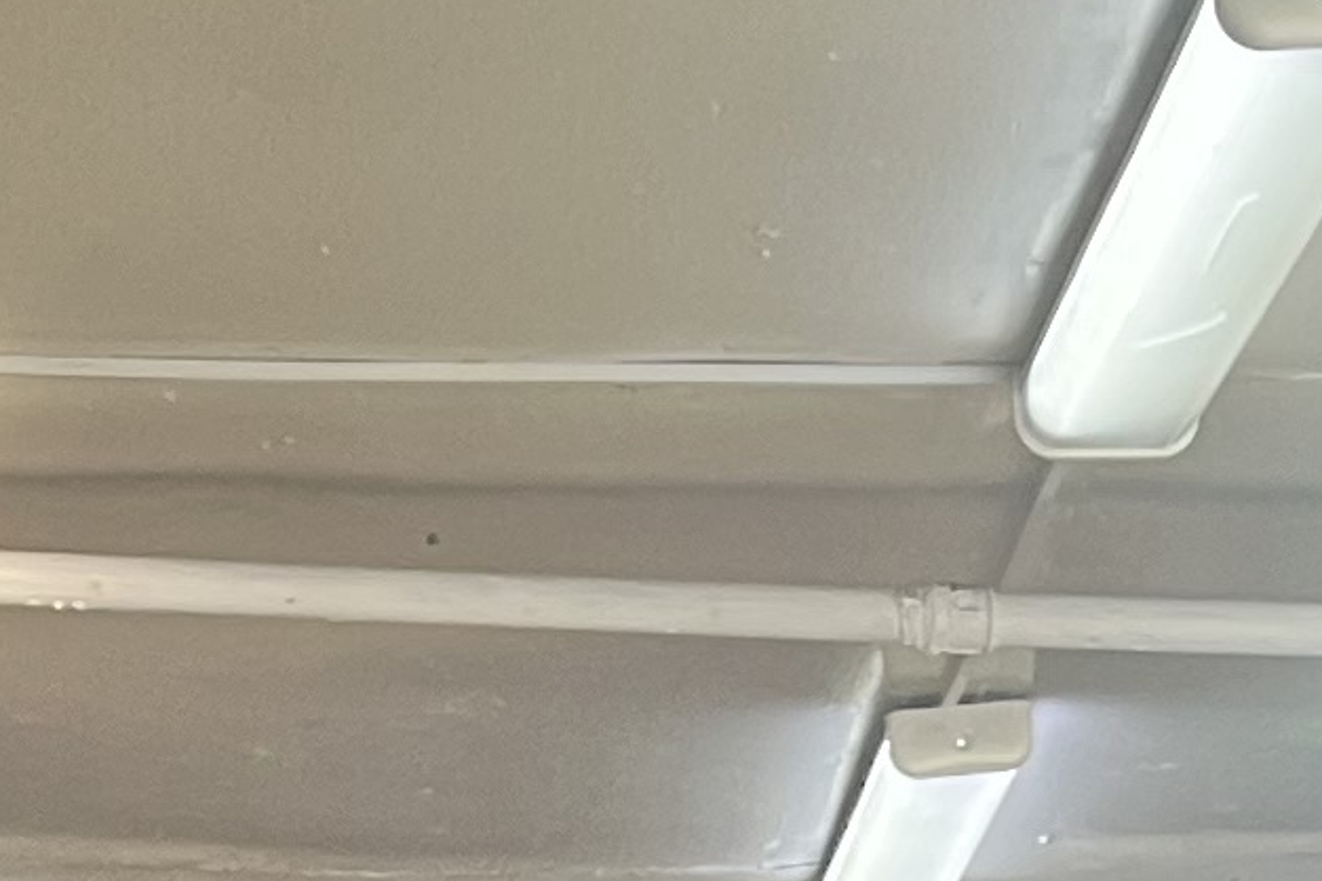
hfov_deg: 11.8
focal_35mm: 174
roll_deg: -0.8
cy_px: 2624
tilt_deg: -6.0
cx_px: 959
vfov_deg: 7.1
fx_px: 6389
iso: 64
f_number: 1.6
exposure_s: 1/50
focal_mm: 5.1
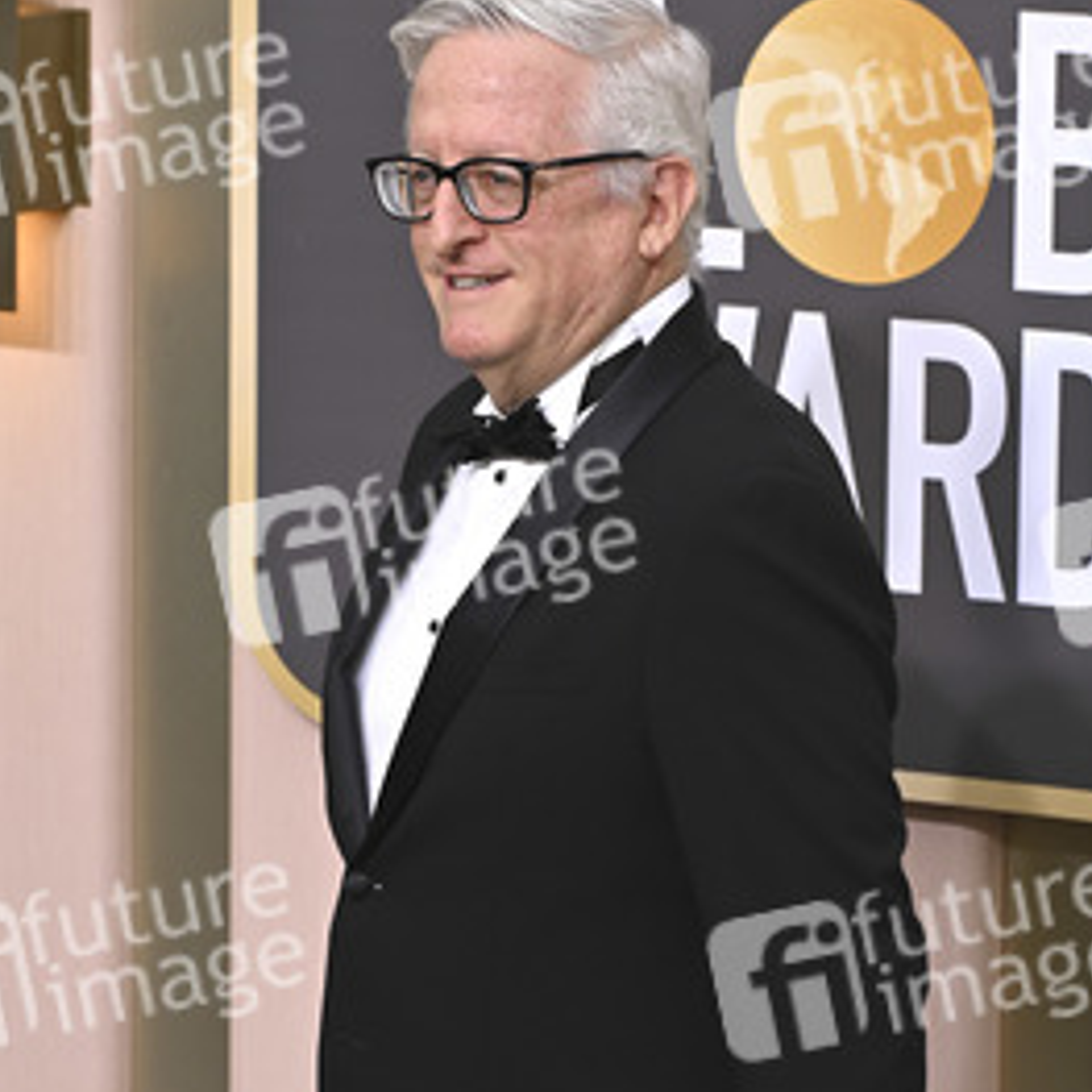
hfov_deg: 8.7
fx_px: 7138
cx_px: 544
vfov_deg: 8.7
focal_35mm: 200
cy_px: 756
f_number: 8
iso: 800
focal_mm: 155
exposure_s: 1/640
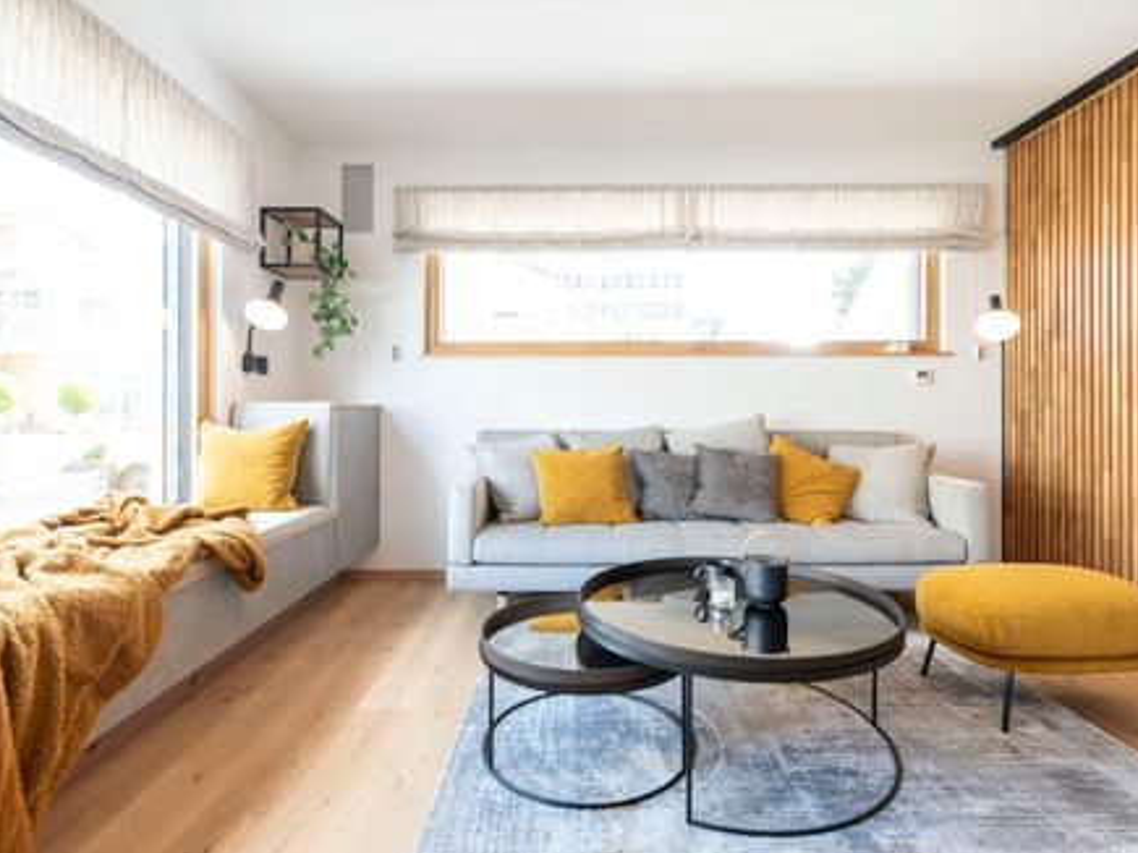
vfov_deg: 74.7
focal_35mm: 17
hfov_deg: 90.5
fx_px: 559
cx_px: 644
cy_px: 442
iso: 800
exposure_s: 1/80
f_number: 5.6
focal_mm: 15
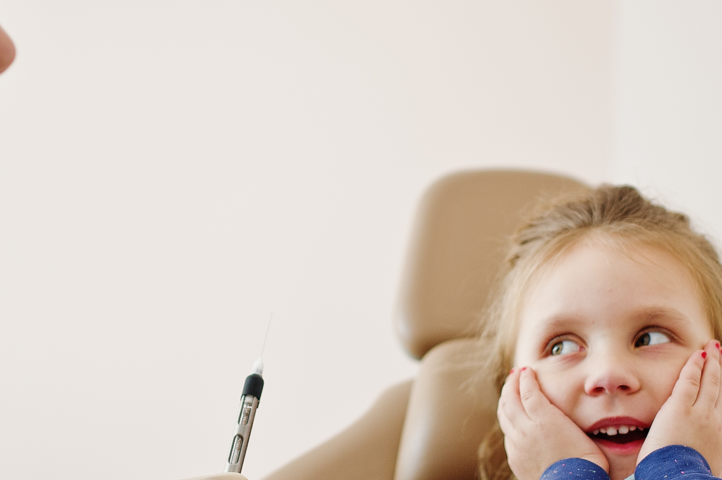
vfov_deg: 15.2
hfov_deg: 22.6
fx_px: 1804
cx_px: 400
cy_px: 300
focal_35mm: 90
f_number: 1.6
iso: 200
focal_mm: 35
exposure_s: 1/400
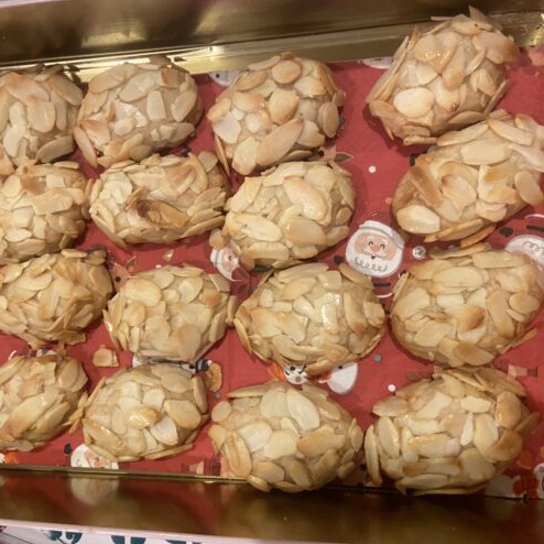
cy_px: 272
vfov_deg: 52.5
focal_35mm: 31
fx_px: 551
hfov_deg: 52.5
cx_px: 254
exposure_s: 1/33
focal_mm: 4.25
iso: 400
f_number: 1.8
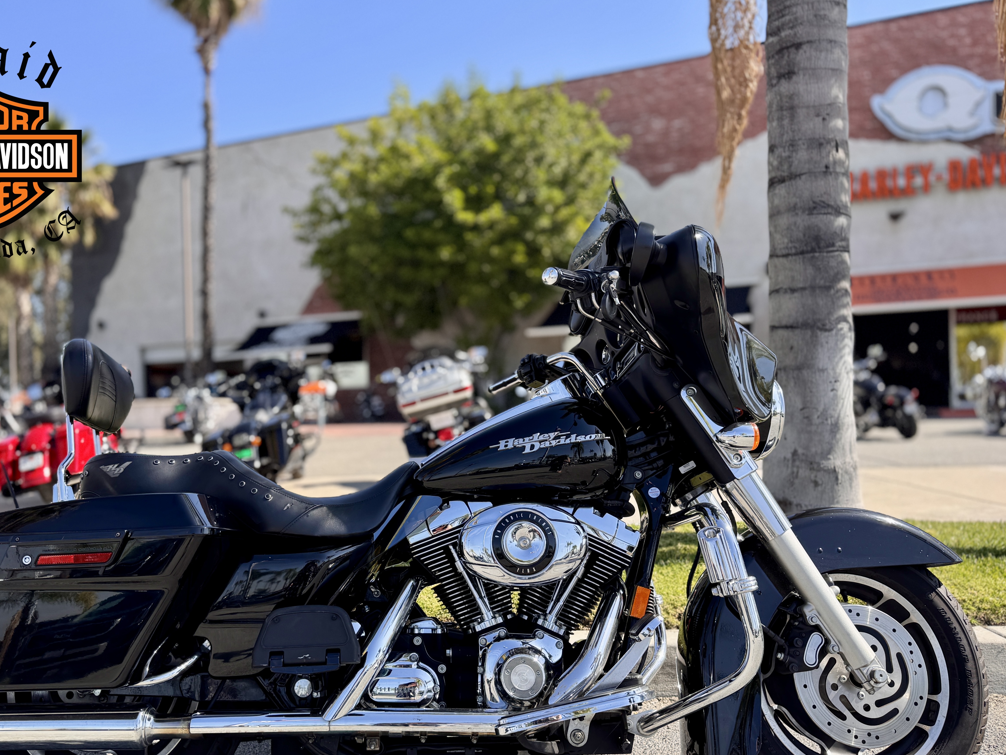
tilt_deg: +0.3
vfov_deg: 48.1
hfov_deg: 61.4
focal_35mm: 29
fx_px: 843
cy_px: 419
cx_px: 428
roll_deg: -0.1
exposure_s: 1/1560
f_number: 1.78
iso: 80
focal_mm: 6.76
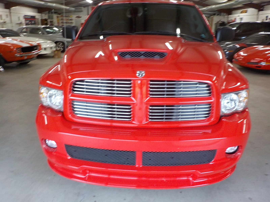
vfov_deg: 46.8
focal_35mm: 30
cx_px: 135
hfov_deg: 60.0
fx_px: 234
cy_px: 101
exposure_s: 1/30
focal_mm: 4.1
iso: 200
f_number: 3.3
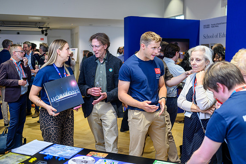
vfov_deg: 37.4
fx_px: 243
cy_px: 82
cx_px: 123
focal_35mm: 35
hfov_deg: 53.8
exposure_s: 1/200
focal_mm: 35
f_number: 2
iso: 500
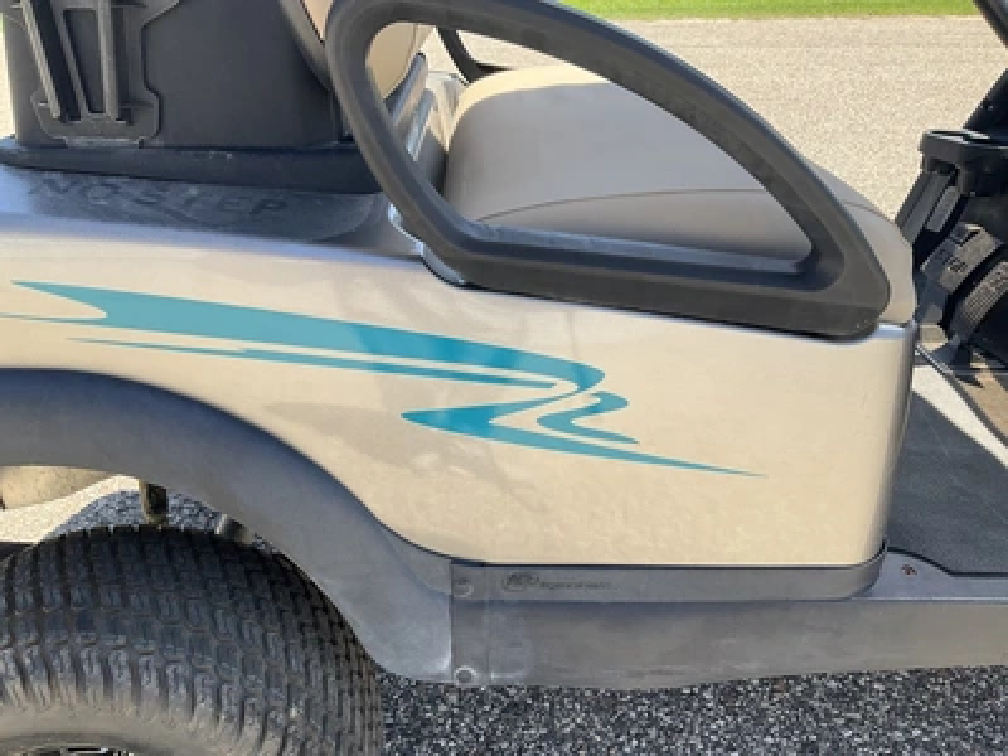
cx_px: 504
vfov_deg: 48.2
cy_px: 378
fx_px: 844
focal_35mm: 29
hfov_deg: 61.7
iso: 25
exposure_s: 1/428
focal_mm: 3
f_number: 1.8
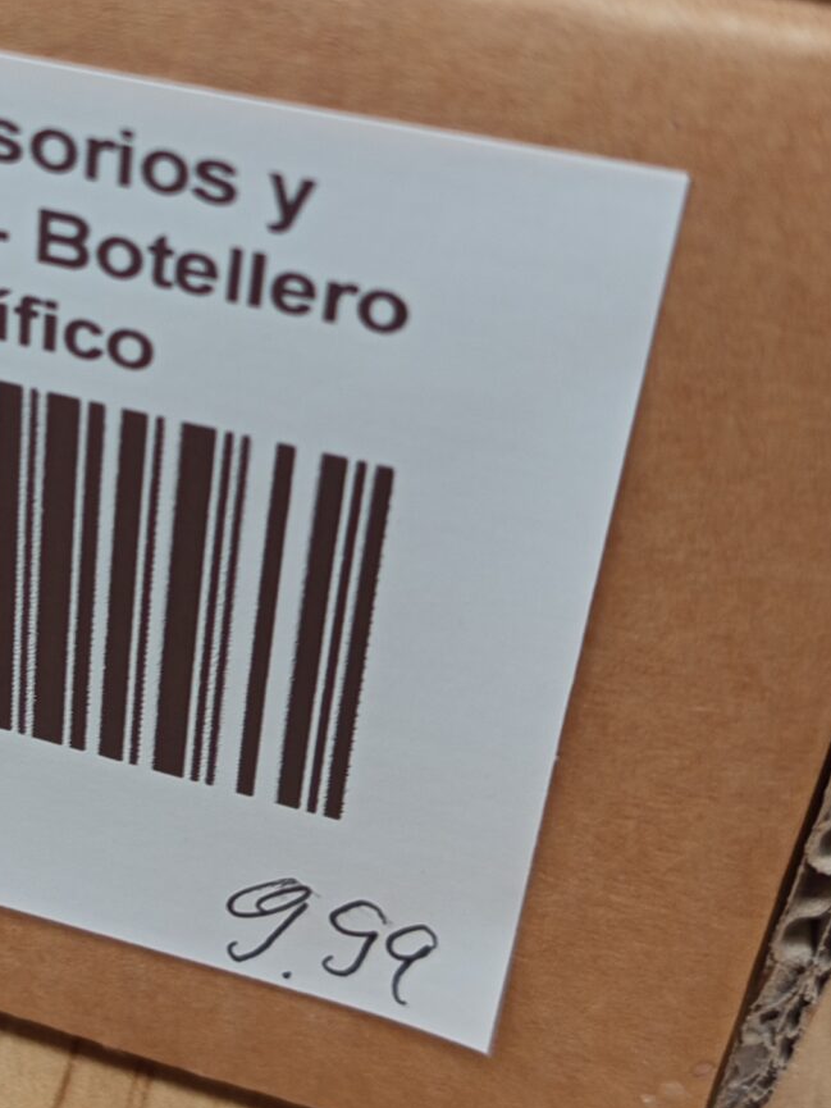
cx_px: -31
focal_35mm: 71
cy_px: 500
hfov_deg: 20.0
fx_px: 2272
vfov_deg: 27.4
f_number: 1.7
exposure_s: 1/100
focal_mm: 5.24
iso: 126
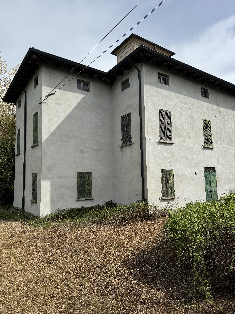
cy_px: 157
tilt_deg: +8.3
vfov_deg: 71.6
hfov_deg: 56.8
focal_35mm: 24
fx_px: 217
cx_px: 118
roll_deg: +1.7
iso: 80
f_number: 1.78
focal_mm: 6.76
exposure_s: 1/5348
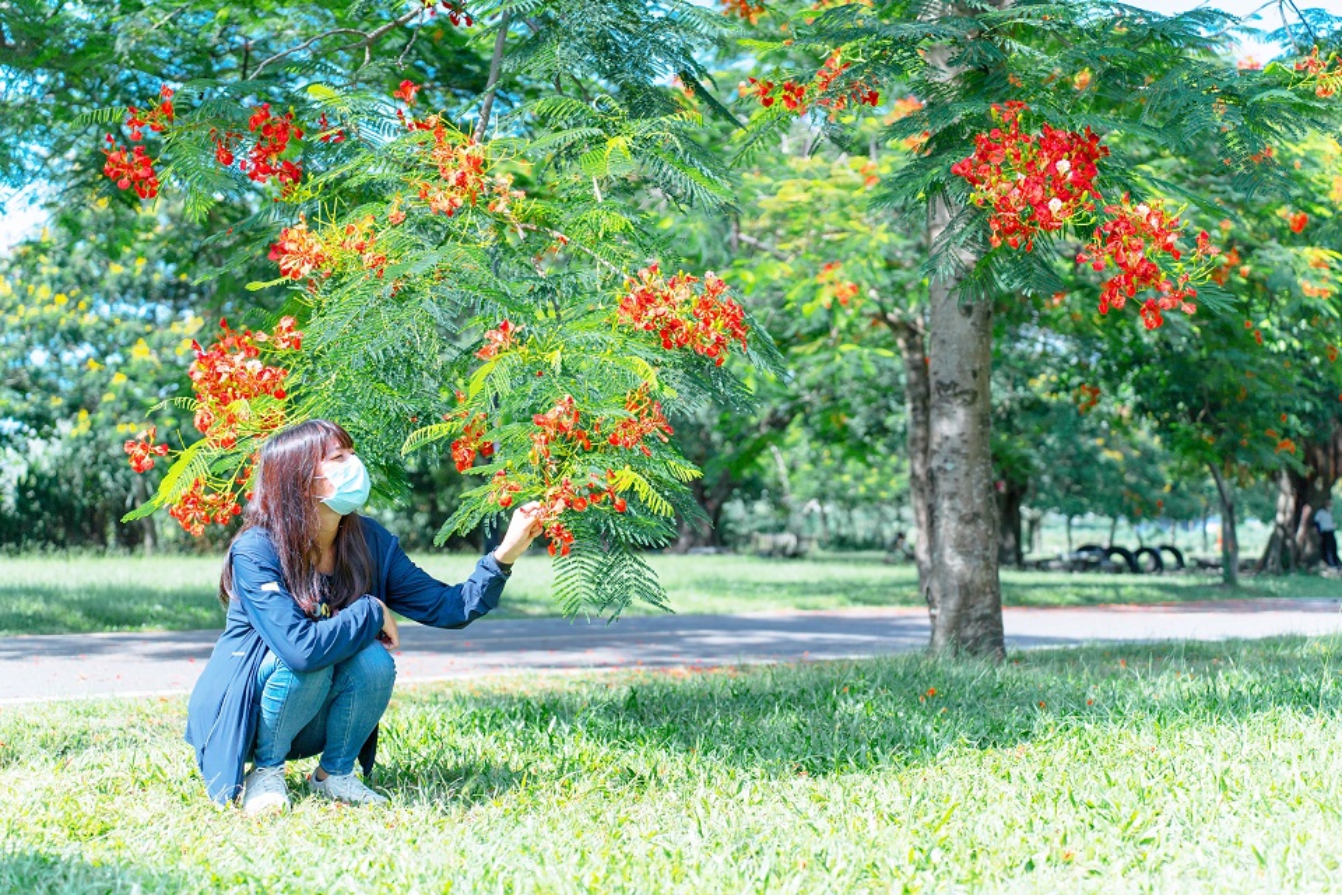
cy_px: 448
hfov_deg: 39.6
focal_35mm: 50
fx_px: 1864
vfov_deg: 27.0
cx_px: 671
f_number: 2.8
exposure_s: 1/4000
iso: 250
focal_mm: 50
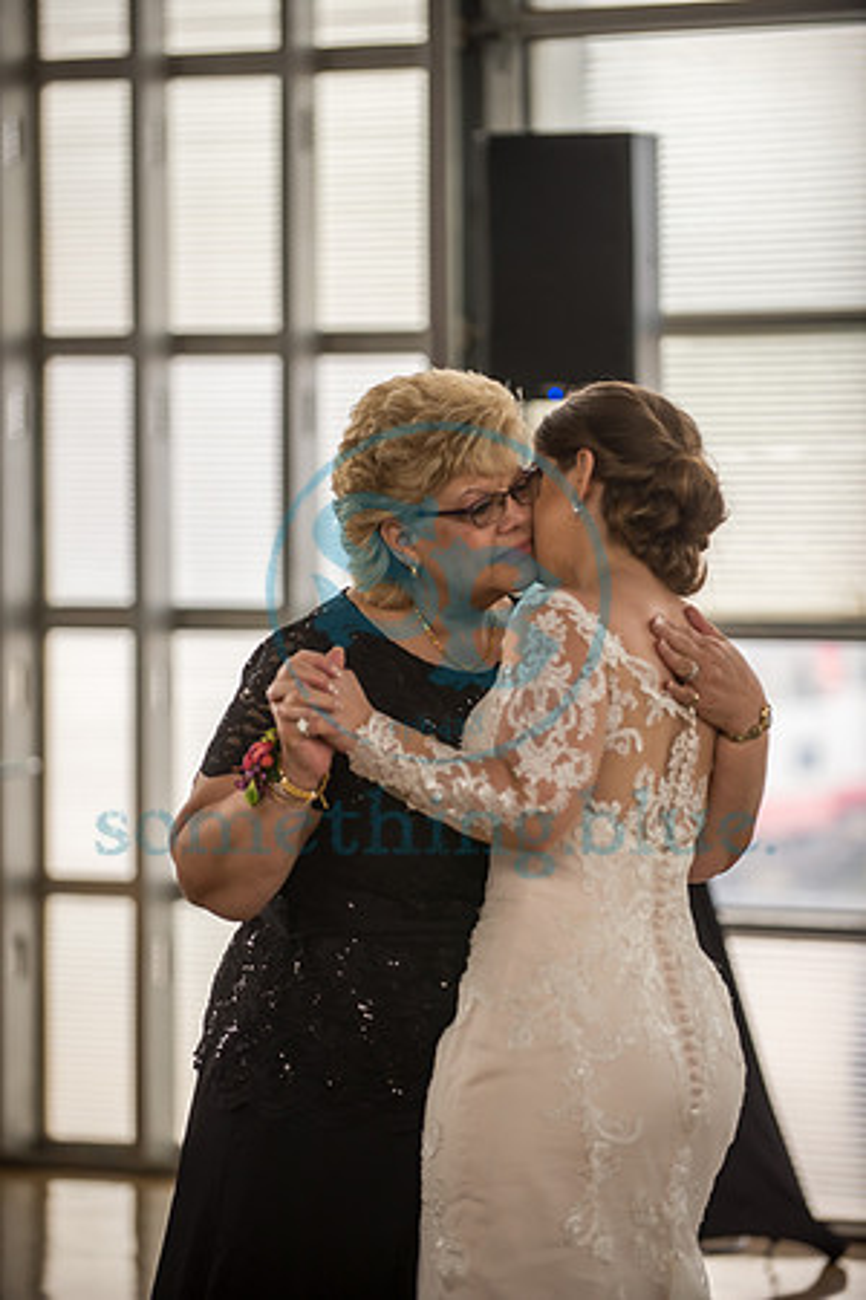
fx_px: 5051
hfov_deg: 9.8
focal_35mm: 140
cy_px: 650
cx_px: 433
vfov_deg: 14.7
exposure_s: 1/320
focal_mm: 140
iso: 400
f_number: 2.8
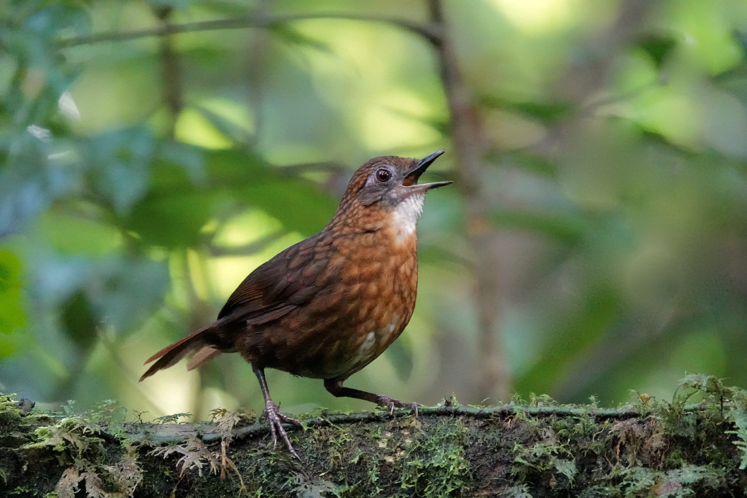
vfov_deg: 2.8
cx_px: 374
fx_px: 10230
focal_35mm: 493
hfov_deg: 4.2
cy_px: 249
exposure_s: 1/160
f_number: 4
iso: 6400
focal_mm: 180.69
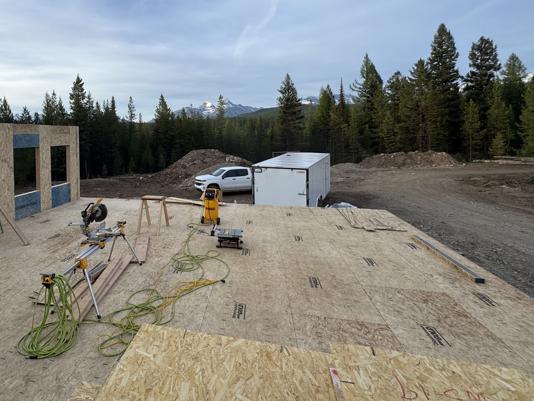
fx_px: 324
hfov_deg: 76.1
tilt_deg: -1.1
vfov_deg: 62.3
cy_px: 143
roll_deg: +0.3
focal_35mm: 21
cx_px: 171
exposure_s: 1/495
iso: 40
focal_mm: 2.22
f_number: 2.2
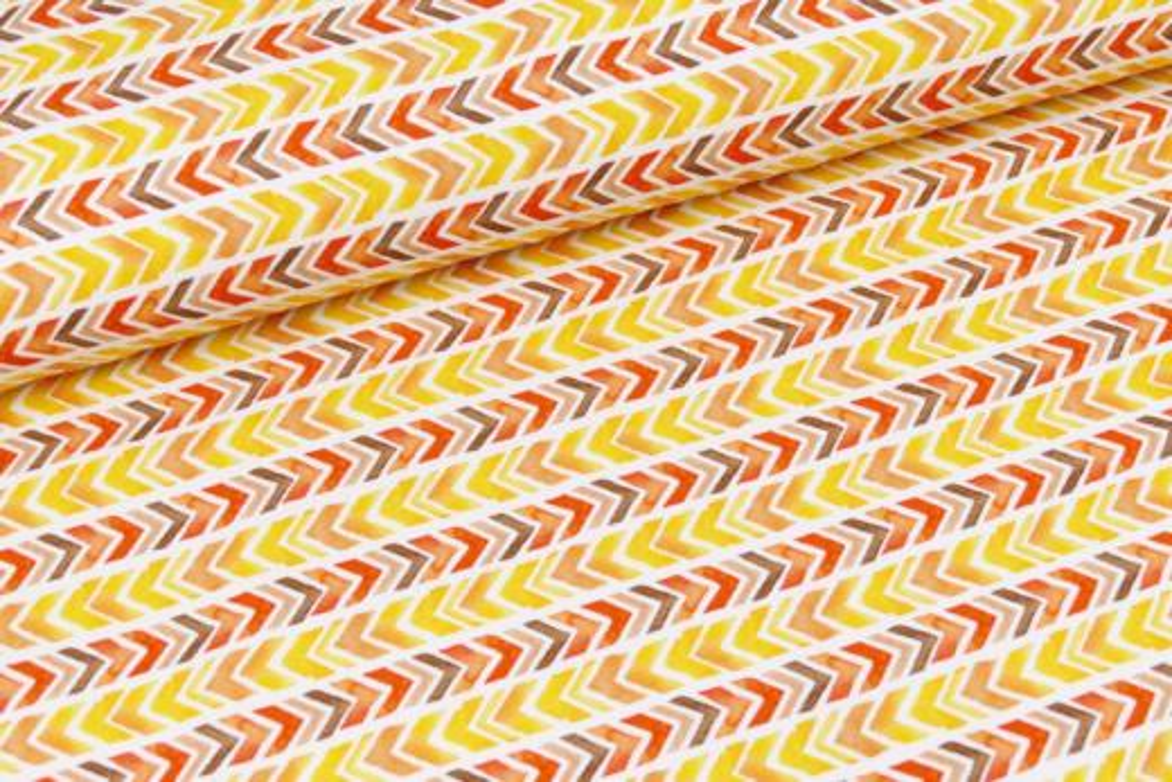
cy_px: 391
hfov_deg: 35.0
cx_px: 586
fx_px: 1856
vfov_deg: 23.8
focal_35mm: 57
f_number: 3.5
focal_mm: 20.62
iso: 125
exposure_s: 1/100
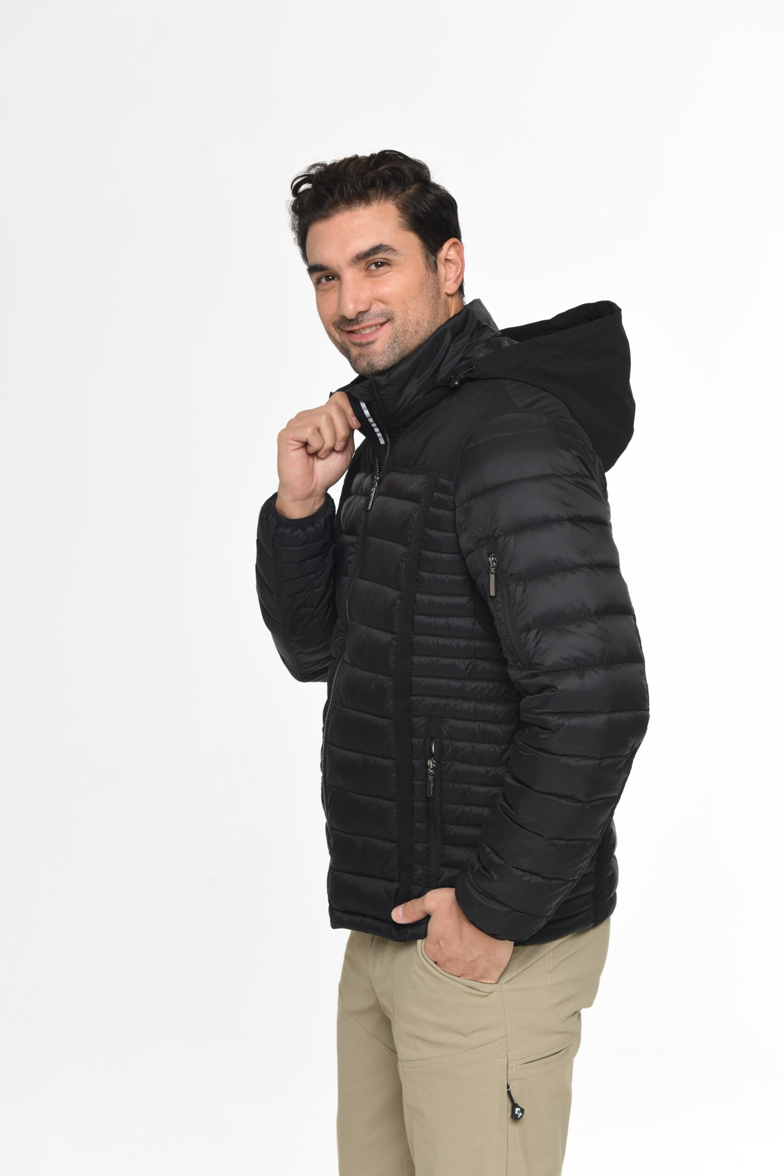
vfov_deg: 32.4
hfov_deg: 21.9
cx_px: 392
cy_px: 588
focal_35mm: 62
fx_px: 2025
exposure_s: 1/125
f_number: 9
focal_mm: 62
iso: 100
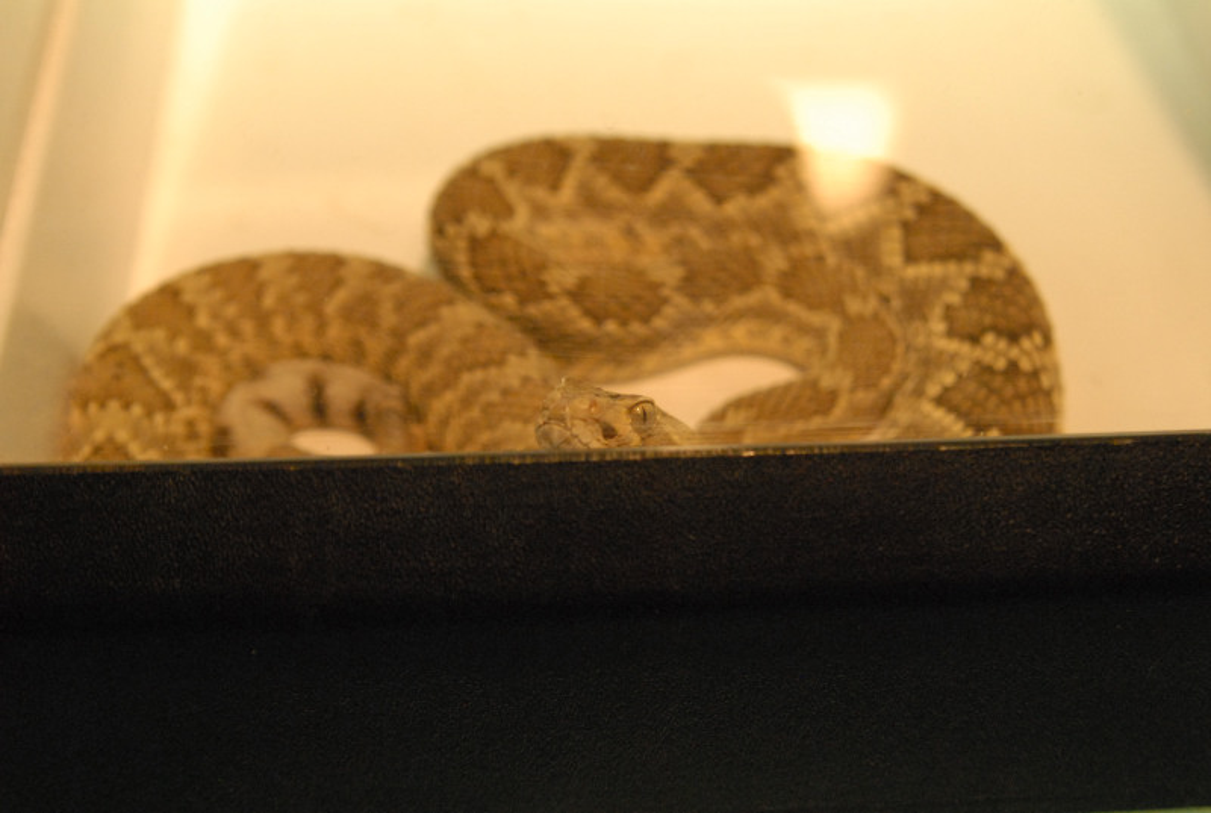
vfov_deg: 25.2
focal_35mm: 54
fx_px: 1820
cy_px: 406
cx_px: 606
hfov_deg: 36.8
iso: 1600
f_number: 4.5
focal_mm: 36
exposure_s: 1/80
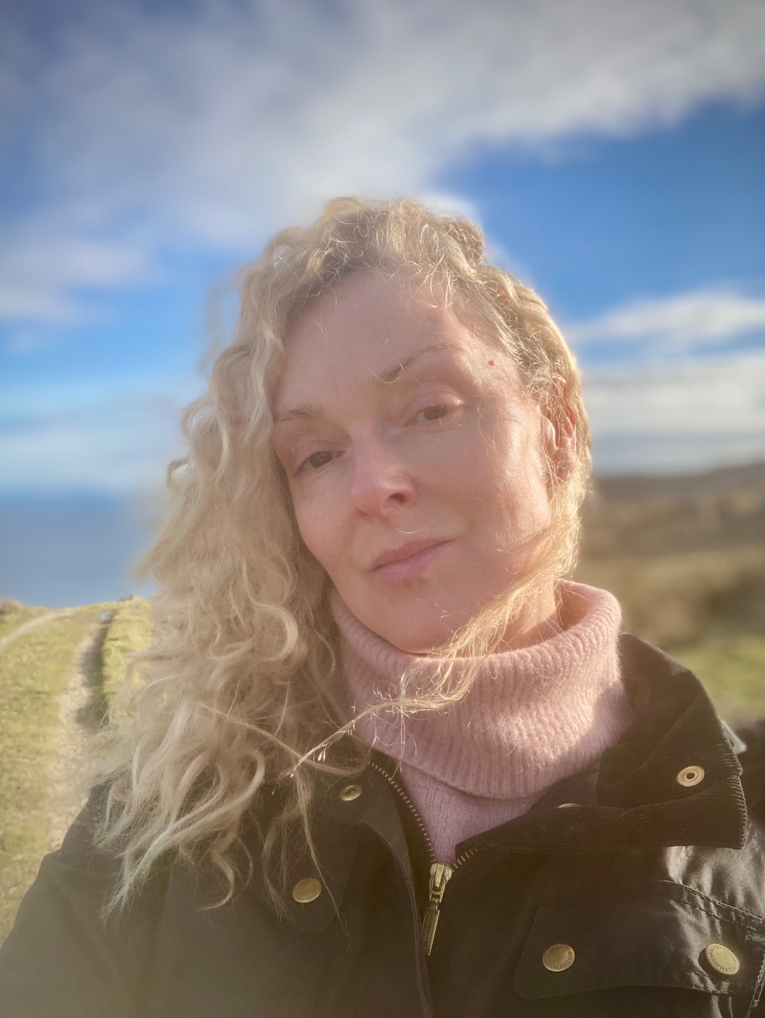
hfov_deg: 44.2
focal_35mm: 32
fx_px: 942
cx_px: 382
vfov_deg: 56.8
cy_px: 509
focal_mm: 2.87
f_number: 2.2
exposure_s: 1/677
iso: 20
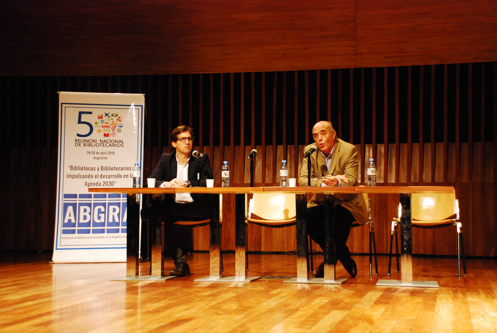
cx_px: 248
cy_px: 166
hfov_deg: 33.4
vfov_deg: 22.7
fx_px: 829
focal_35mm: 60
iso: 1600
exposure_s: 1/60
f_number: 4.5
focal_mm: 40
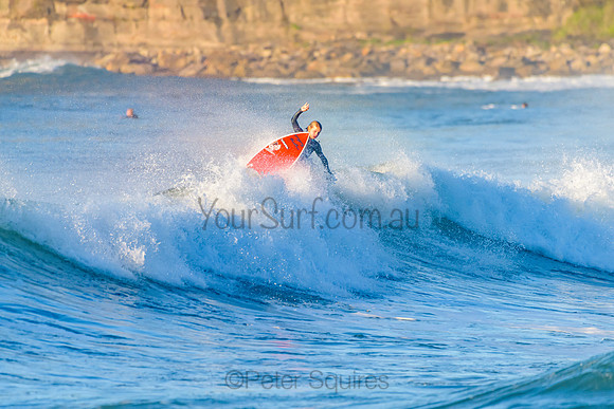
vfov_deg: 2.3
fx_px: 10372
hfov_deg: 3.4
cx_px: 307
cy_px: 204
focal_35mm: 608
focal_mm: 500
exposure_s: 1/2000
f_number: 5.6
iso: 450
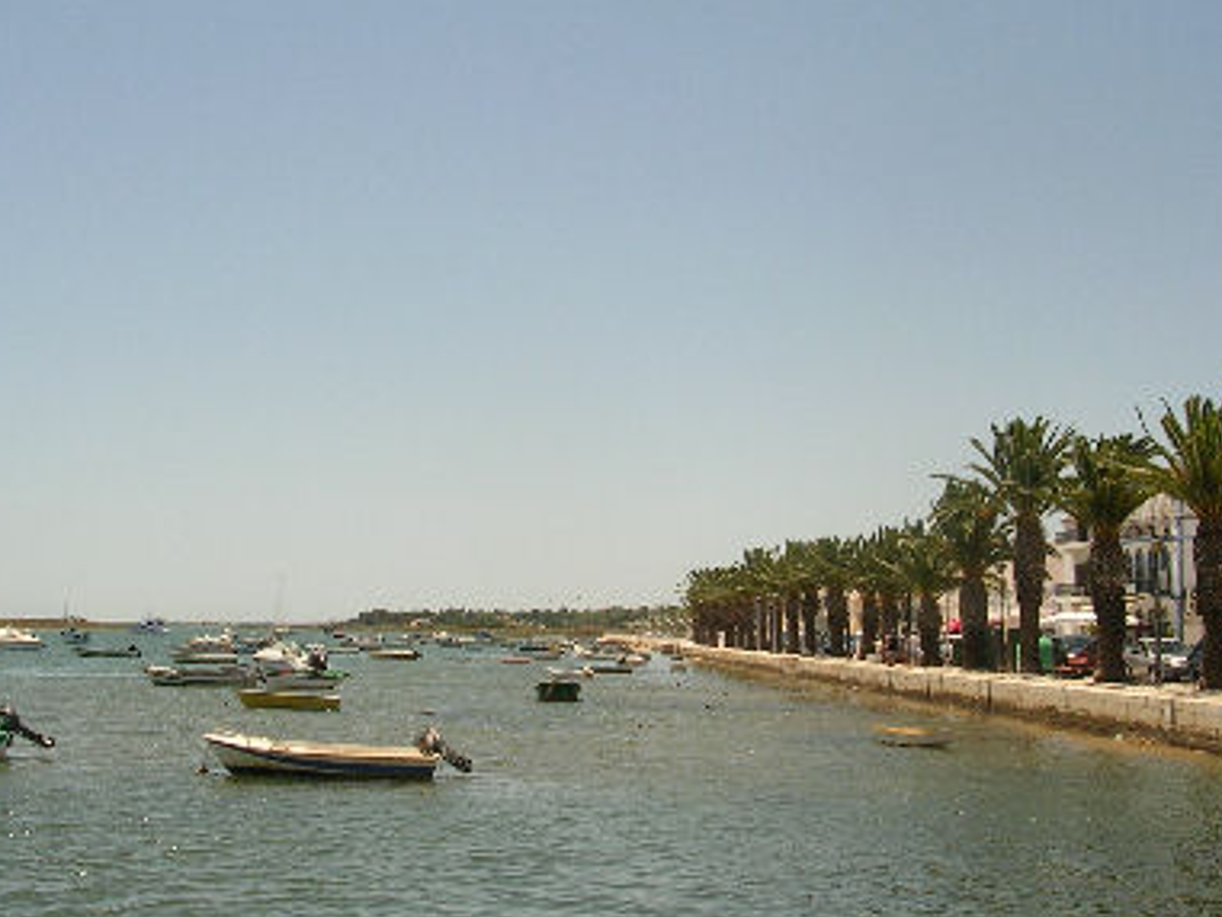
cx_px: 677
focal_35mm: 51
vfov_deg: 28.6
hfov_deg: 37.4
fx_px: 1801
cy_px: 407
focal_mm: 5.8
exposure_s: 1/359
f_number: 5.6
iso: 50
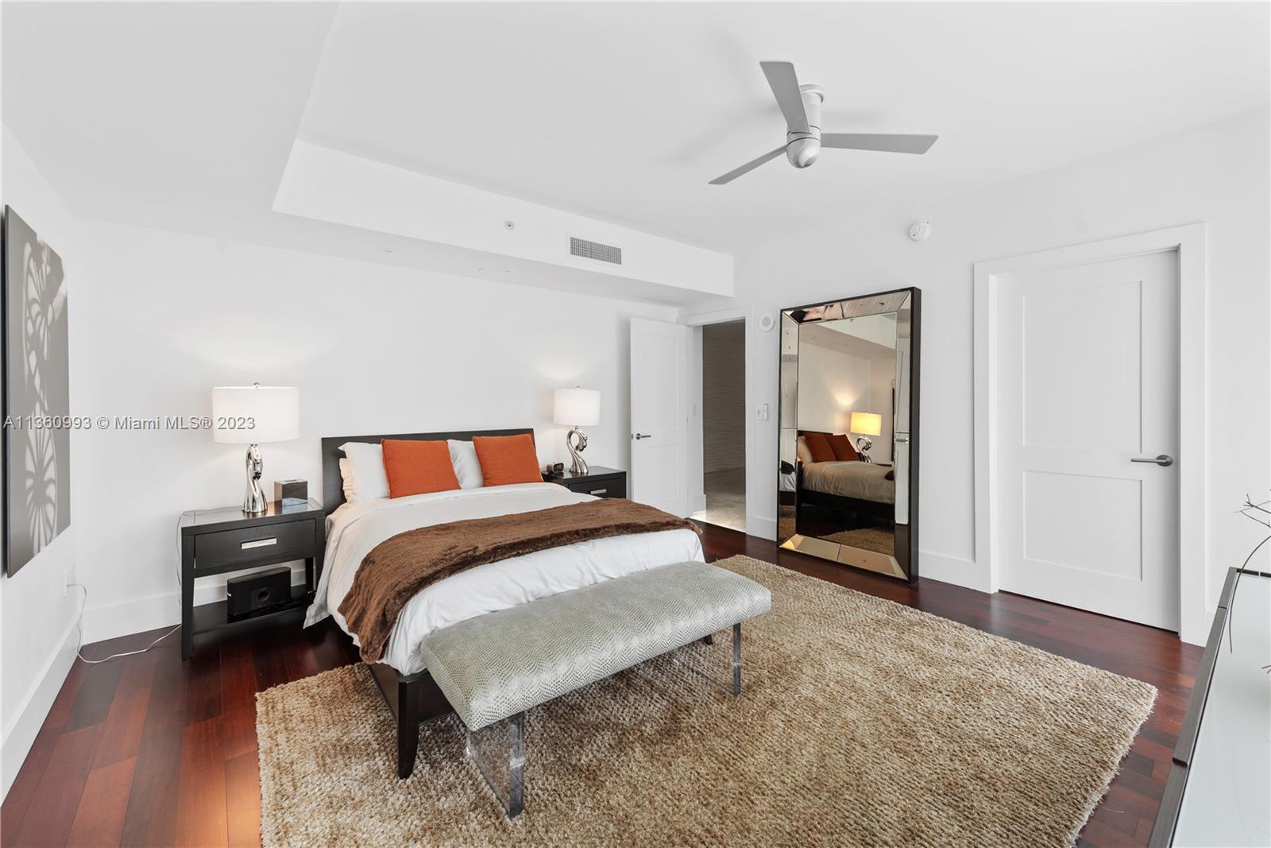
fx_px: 494
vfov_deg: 81.2
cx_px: 636
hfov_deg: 104.2
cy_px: 424
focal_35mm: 14
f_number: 8
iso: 100
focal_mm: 14
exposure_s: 1/20
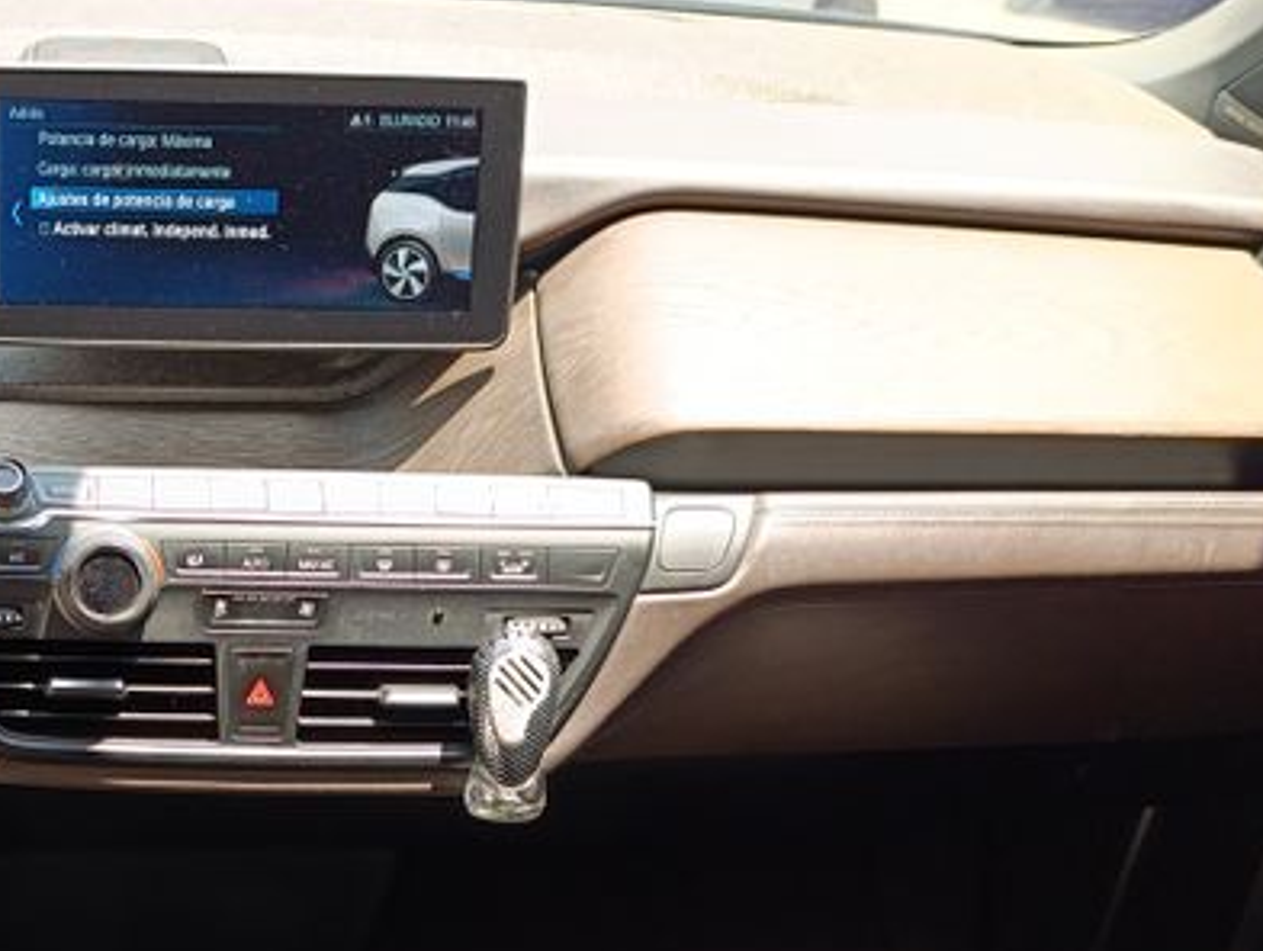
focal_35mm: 56
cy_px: 871
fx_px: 2046
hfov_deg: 32.4
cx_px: 106
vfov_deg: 25.3
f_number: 1.6
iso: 250
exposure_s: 1/120
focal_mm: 6.14
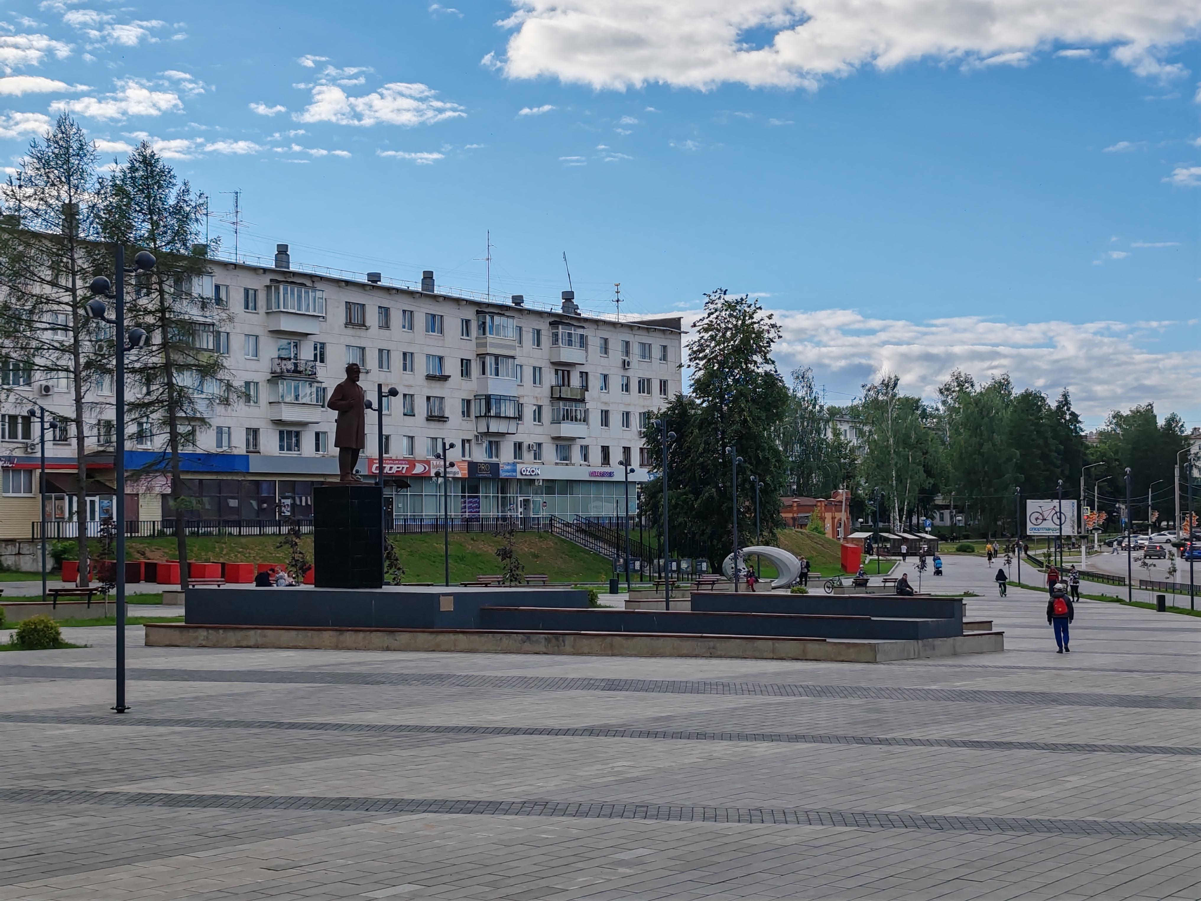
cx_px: 600
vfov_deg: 27.0
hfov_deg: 35.5
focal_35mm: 54
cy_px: 450
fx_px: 1874
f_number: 1.9
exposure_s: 1/810
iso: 50
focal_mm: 6.12
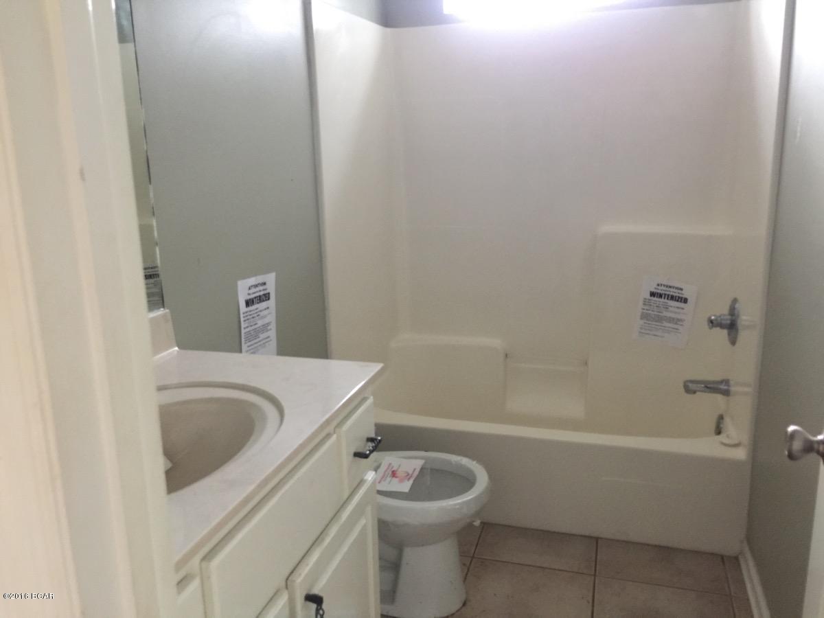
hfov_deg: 61.7
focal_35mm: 29
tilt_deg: -11.4
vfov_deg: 48.2
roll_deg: -0.2
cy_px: 309
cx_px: 412
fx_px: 690
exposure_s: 1/4
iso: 100
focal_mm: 4.15
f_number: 2.2
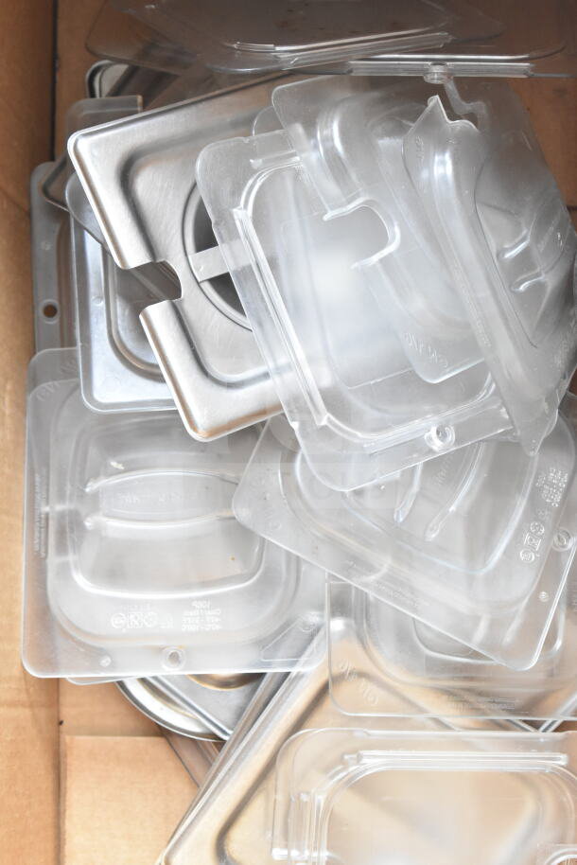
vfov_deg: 24.6
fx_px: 1982
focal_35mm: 82
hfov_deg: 16.6
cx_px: 288
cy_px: 432
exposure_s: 1/100
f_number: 5.6
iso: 3200
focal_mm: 55
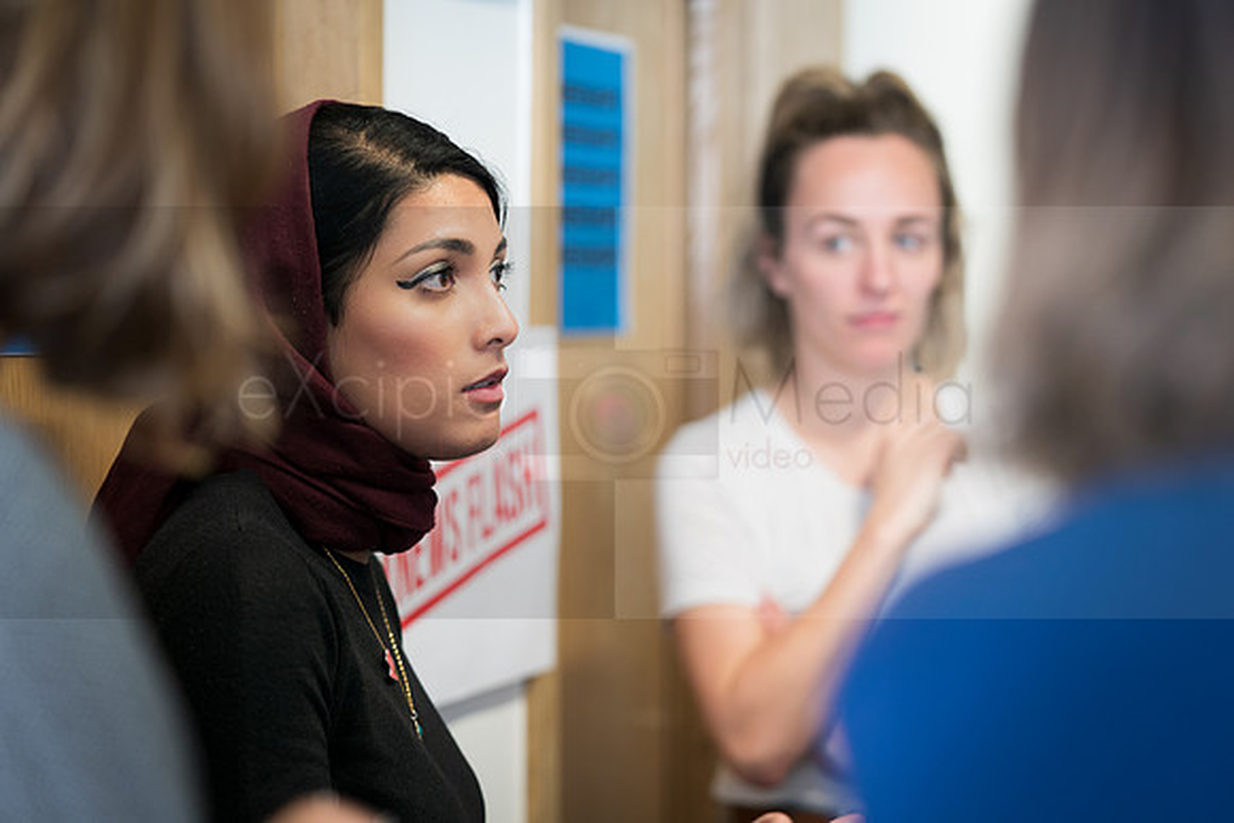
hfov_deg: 22.9
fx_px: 3046
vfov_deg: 15.4
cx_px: 646
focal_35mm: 89
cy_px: 424
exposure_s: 1/125
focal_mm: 84
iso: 1000
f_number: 2.8
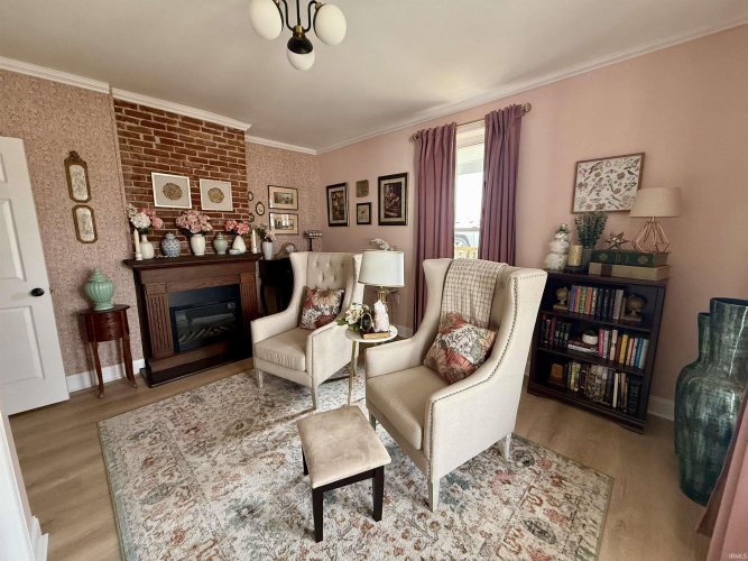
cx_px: 374
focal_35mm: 14
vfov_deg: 85.7
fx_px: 302
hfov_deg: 102.1
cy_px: 280
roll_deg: +0.2
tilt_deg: -10.8
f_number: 2.2
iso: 320
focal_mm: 2.22
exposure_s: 1/99
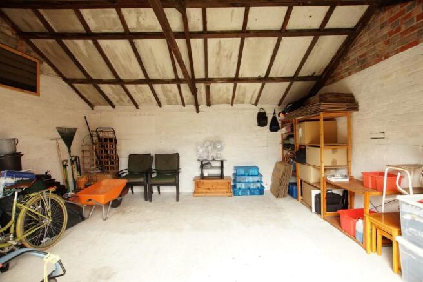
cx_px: 212
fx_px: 176
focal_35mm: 15
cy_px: 141
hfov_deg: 100.4
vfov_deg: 77.3
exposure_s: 1/60
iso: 250
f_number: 4
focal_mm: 10
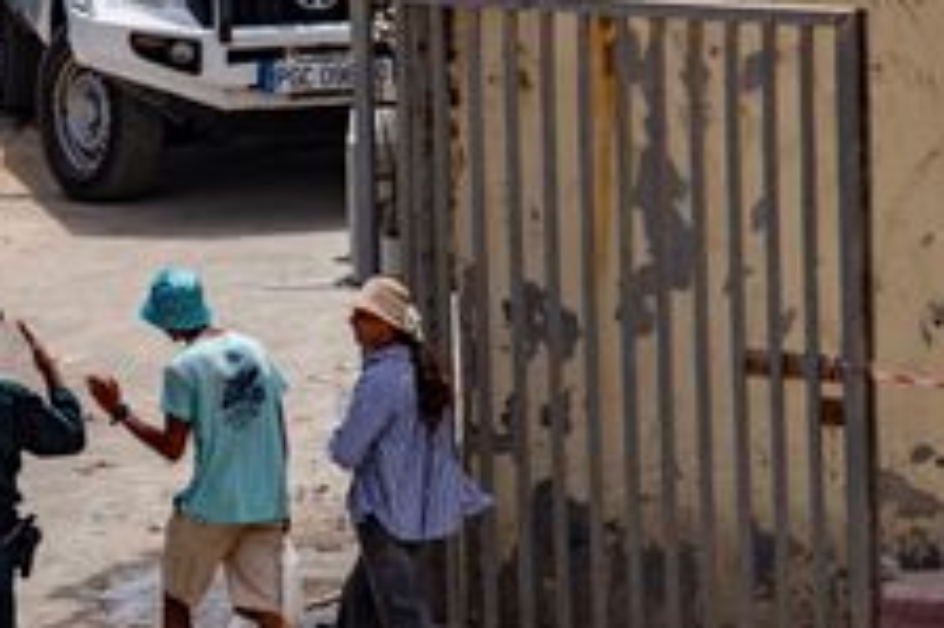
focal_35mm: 1073
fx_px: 28115
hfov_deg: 1.9
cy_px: 344
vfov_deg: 1.3
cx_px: 139
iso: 100
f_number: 13
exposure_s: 1/640
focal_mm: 600
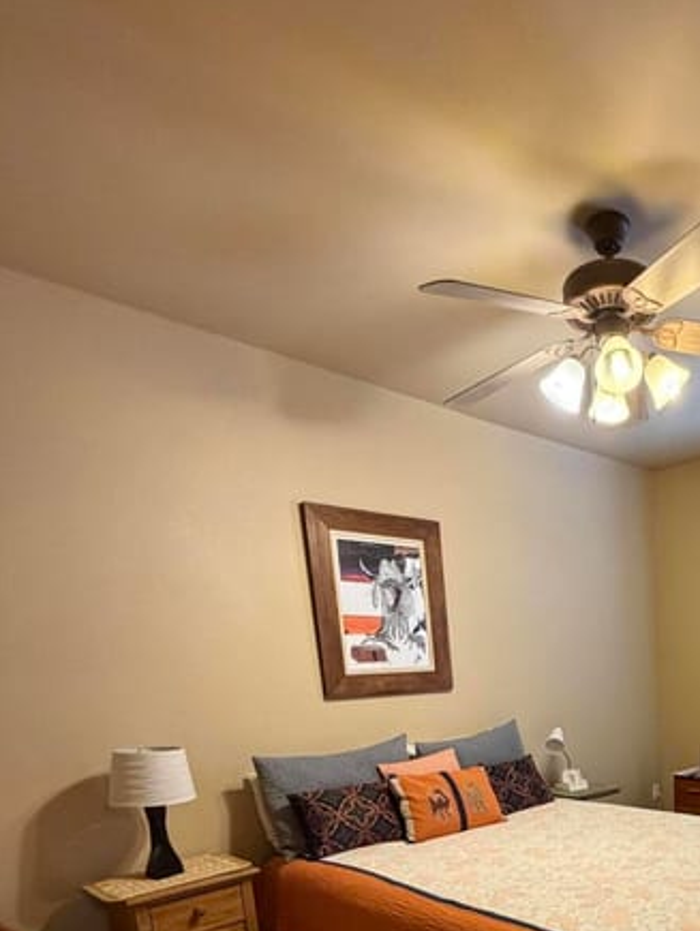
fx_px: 646
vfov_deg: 63.1
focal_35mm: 24
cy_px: 790
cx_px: 597
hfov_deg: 51.8
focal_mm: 2.22
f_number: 2.2
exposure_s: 1/60
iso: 500
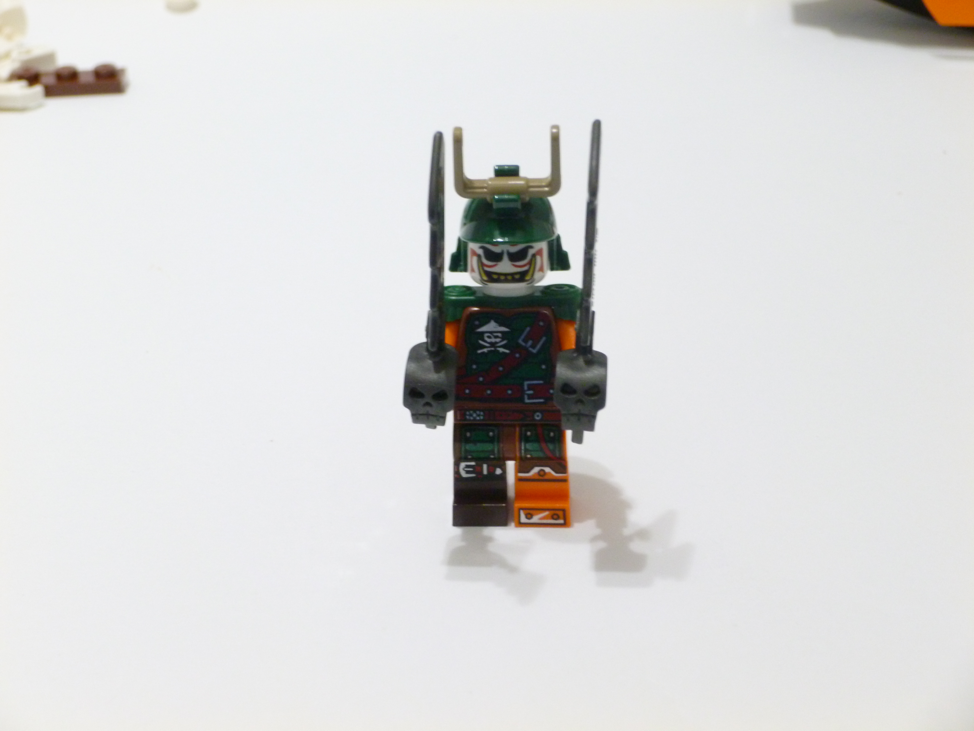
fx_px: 2054
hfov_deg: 26.7
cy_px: 366
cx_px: 487
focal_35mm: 73
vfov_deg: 20.2
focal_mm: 13.2
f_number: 4.7
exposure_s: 1/4
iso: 400
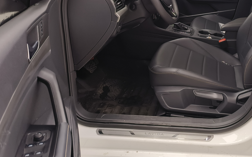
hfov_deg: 48.1
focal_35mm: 39
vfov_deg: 31.5
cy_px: 21
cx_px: 194
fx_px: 268
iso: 408
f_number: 1.75
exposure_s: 1/100
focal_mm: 5.5
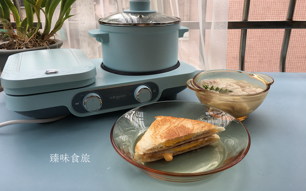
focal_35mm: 31
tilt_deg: -17.3
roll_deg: +1.1
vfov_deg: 40.5
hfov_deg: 61.2
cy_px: 79
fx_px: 259
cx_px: 152
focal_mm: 4.15
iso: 25
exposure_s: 1/170
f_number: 2.2
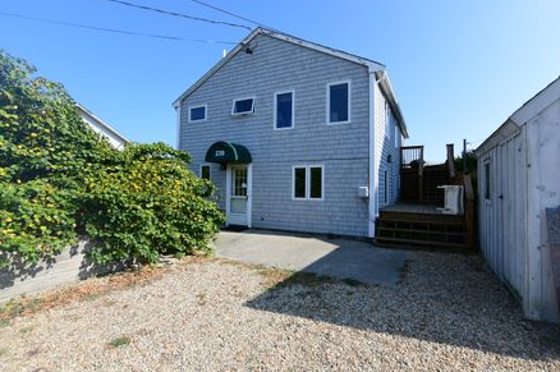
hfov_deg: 96.3
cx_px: 316
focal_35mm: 16
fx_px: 249
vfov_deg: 73.6
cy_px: 178
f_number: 5.6
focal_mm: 14
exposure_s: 1/500
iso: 125
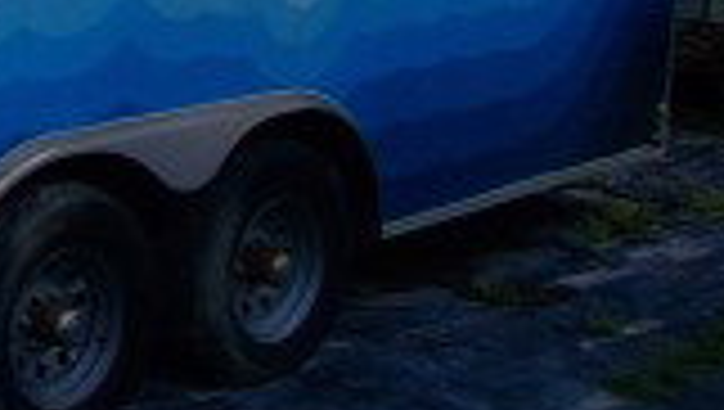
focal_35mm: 70
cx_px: -607
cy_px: -90
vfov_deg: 16.5
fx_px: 1345
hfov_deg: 20.4
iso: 50
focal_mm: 1.4
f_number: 2.2
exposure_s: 1/1211
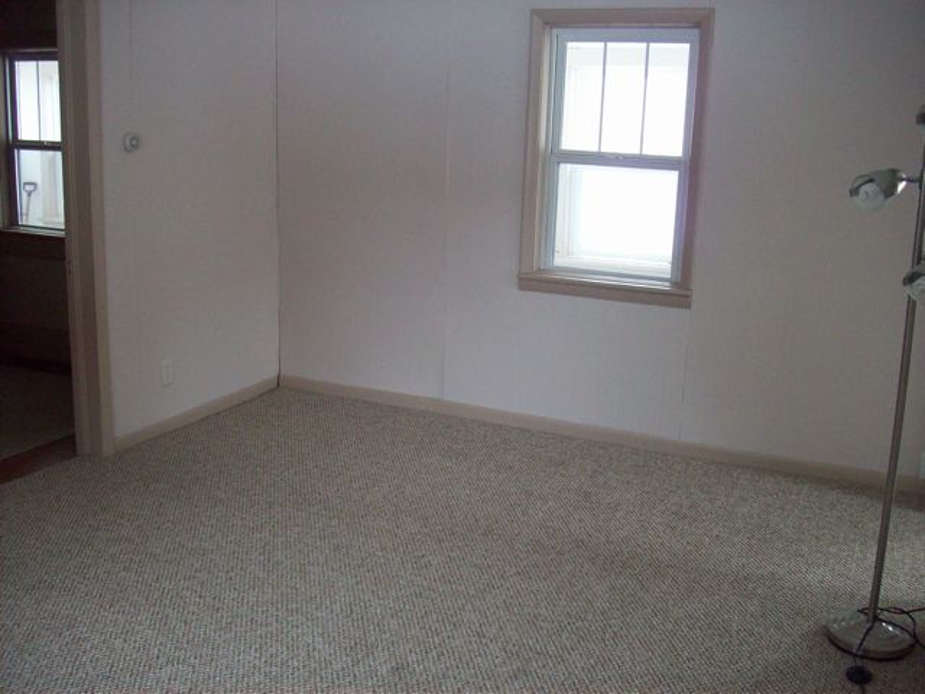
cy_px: 347
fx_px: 989
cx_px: 462
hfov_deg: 50.1
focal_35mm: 37
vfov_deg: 38.7
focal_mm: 6.2
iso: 160
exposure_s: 1/42.7
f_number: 2.8
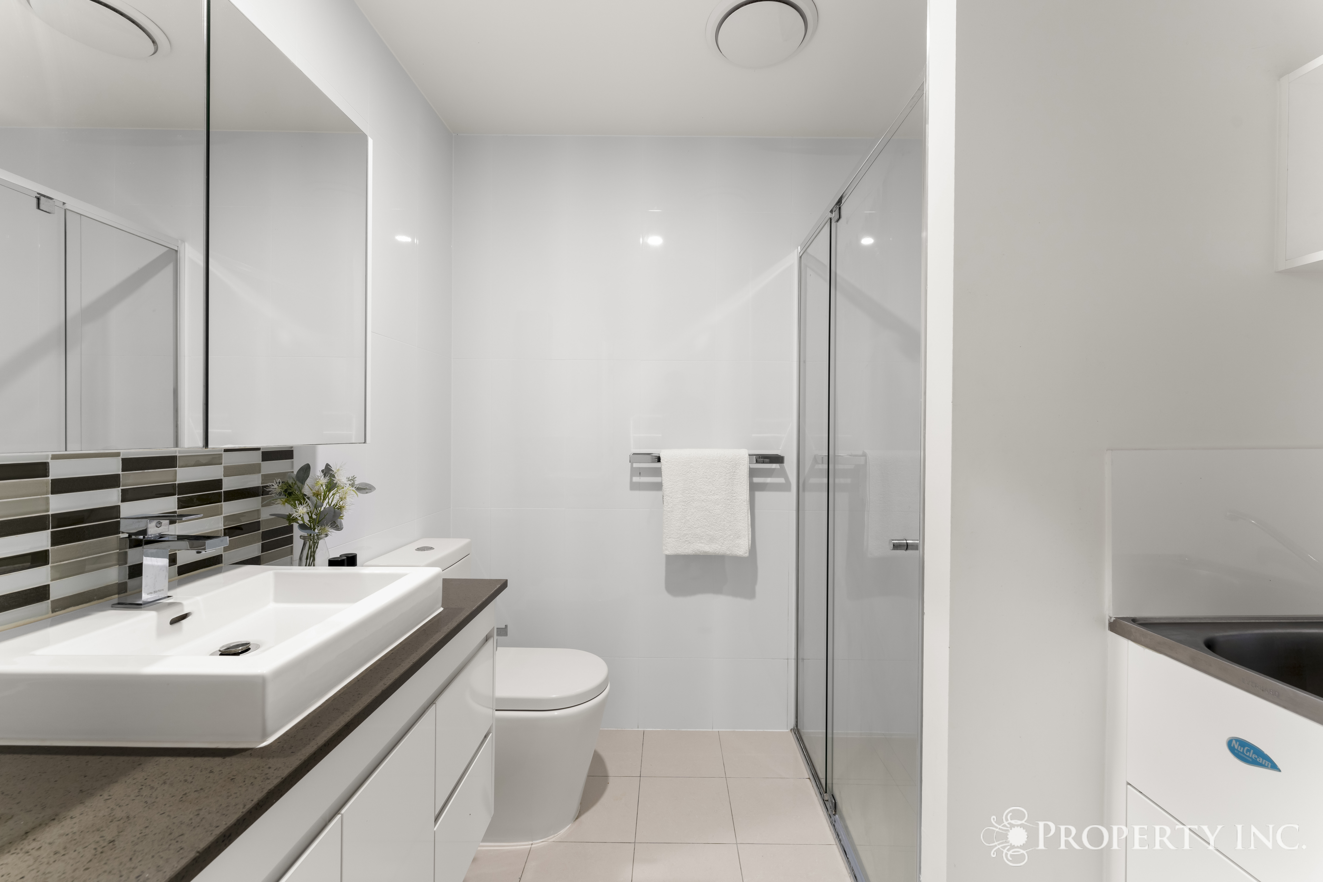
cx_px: 662
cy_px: 441
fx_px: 514
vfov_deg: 81.2
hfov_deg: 104.3
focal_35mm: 14
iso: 320
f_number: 10
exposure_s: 1/1.67
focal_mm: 14
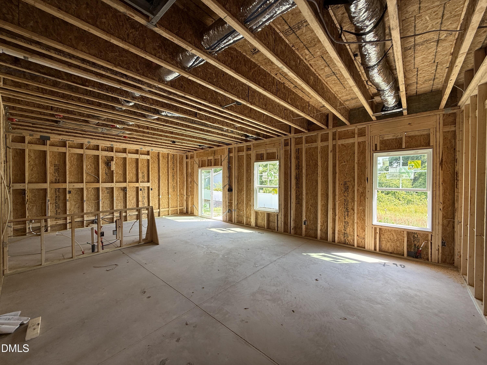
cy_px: 182
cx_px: 244
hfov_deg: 102.1
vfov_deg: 85.7
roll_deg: +0.0
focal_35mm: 14
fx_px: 197
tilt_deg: +0.4
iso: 64
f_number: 2.2
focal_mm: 2.22
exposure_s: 1/141
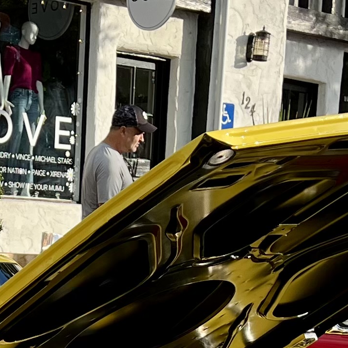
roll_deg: -1.9
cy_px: 523
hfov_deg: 13.4
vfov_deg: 12.8
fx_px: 1467
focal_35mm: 129
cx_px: 56
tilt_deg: -7.5
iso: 50
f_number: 1.5
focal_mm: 5.7
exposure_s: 1/1808
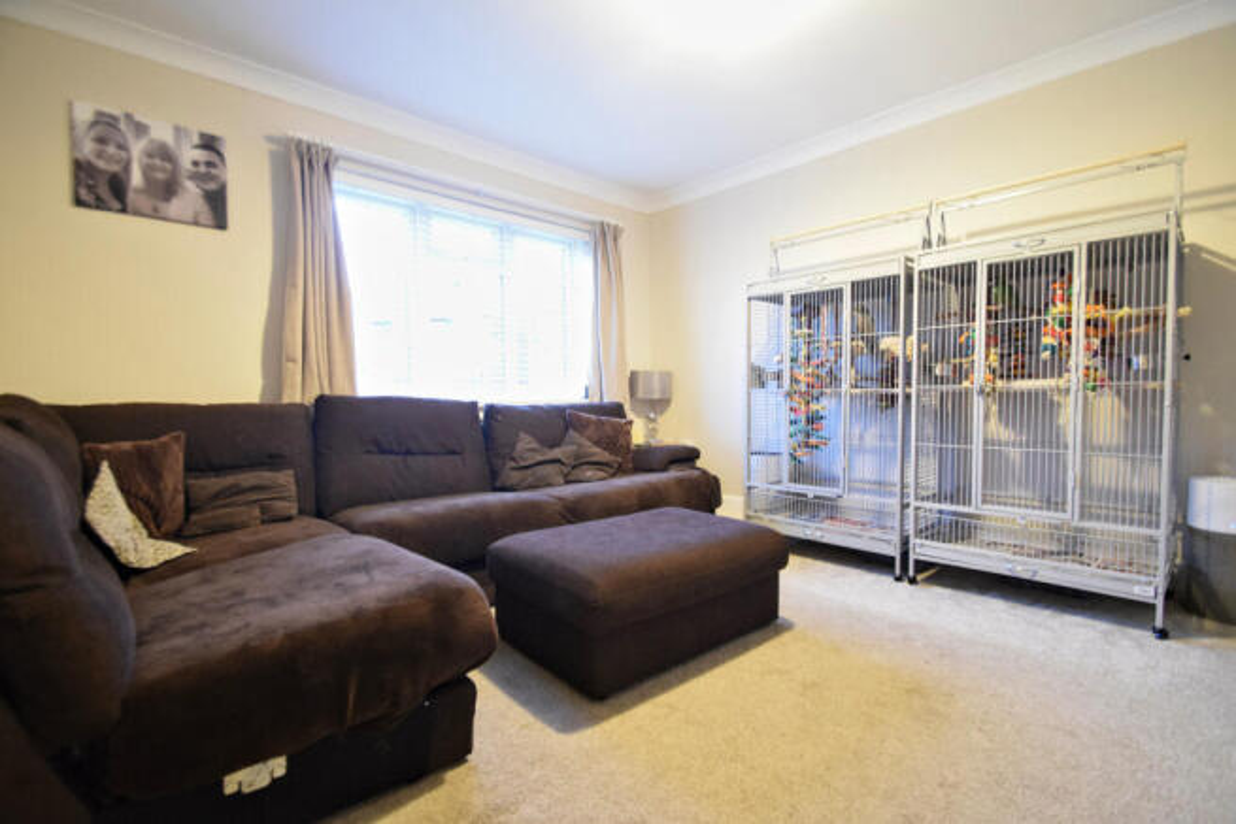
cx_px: 618
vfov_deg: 77.4
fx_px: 515
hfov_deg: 100.4
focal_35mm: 15
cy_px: 412
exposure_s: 1/15
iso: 3200
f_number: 3.5
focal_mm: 10
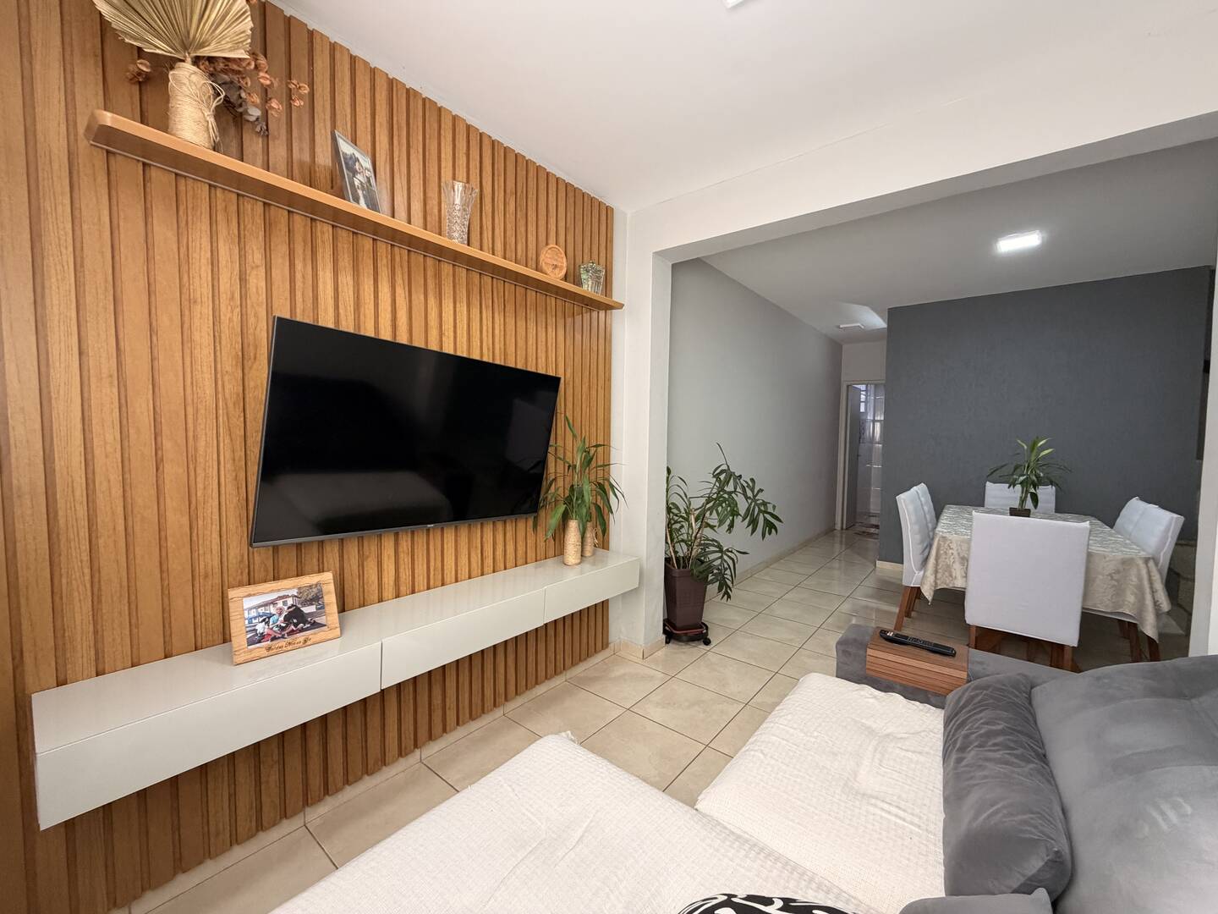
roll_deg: -0.6
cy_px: 457
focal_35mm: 14
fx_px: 493
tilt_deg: -3.4
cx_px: 609
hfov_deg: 102.1
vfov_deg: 85.7
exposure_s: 1/103
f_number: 2.2
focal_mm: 2.22
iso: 320
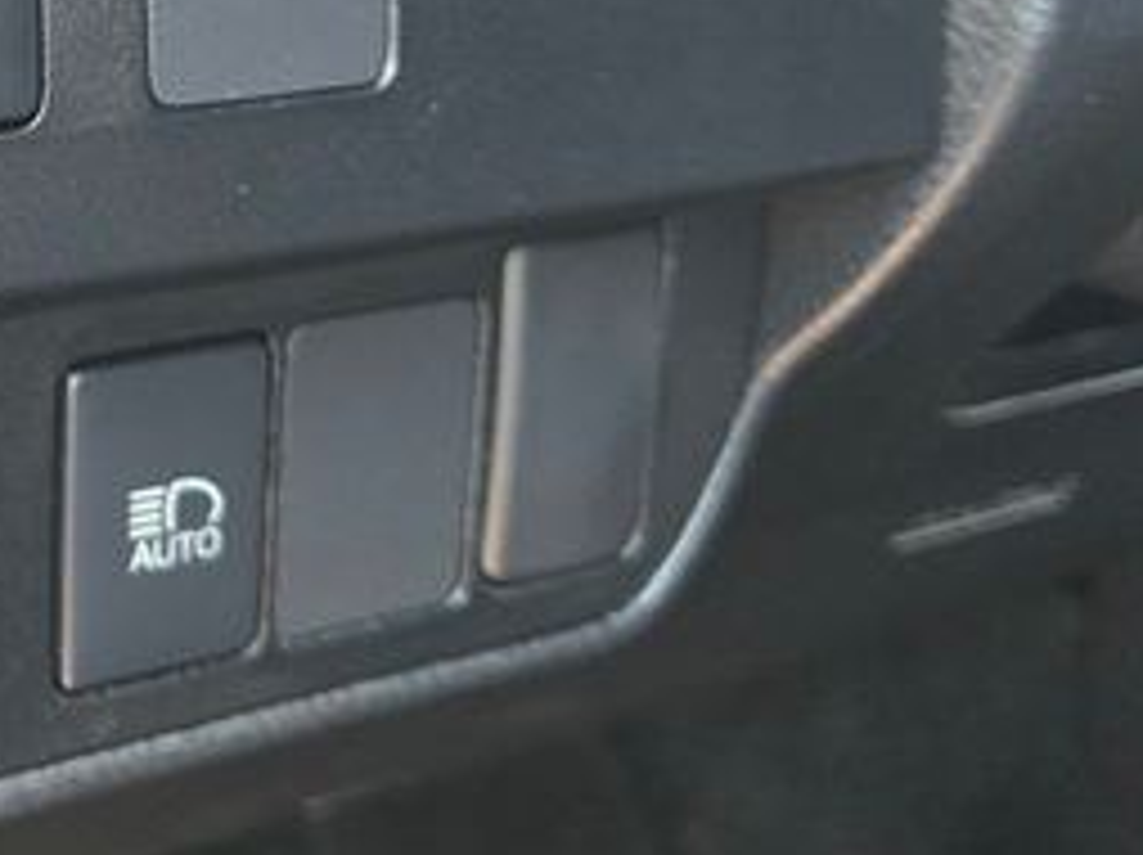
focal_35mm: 58
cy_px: 144
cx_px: -32
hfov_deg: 30.6
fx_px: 1913
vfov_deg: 24.7
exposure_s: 1/120
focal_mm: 5.4
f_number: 1.8
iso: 640
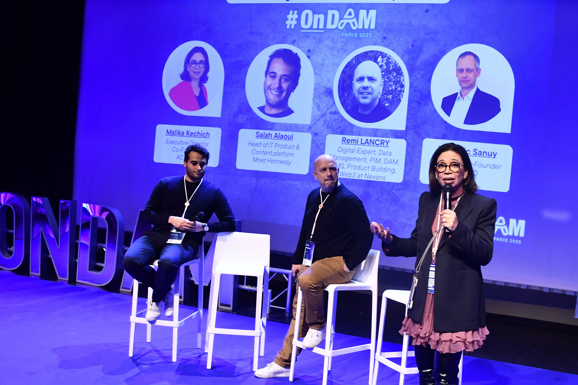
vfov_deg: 51.3
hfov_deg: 71.5
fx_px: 401
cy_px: 186
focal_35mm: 25
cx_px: 282
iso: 1600
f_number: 5.6
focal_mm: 16
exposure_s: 1/80
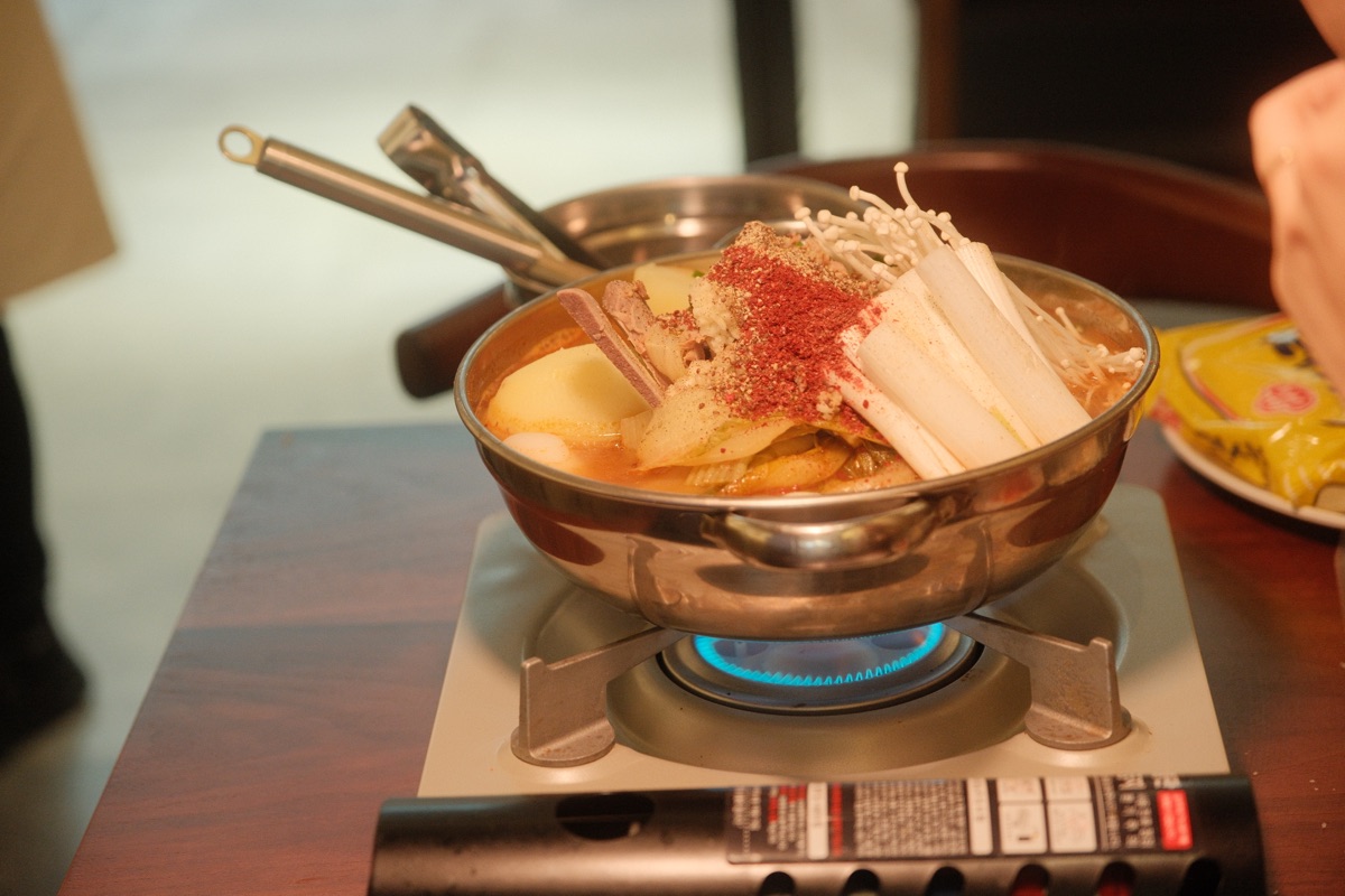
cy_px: 448
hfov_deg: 24.5
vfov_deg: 16.5
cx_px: 672
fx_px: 3101
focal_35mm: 83
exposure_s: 1/60
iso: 1250
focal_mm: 55
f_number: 2.8
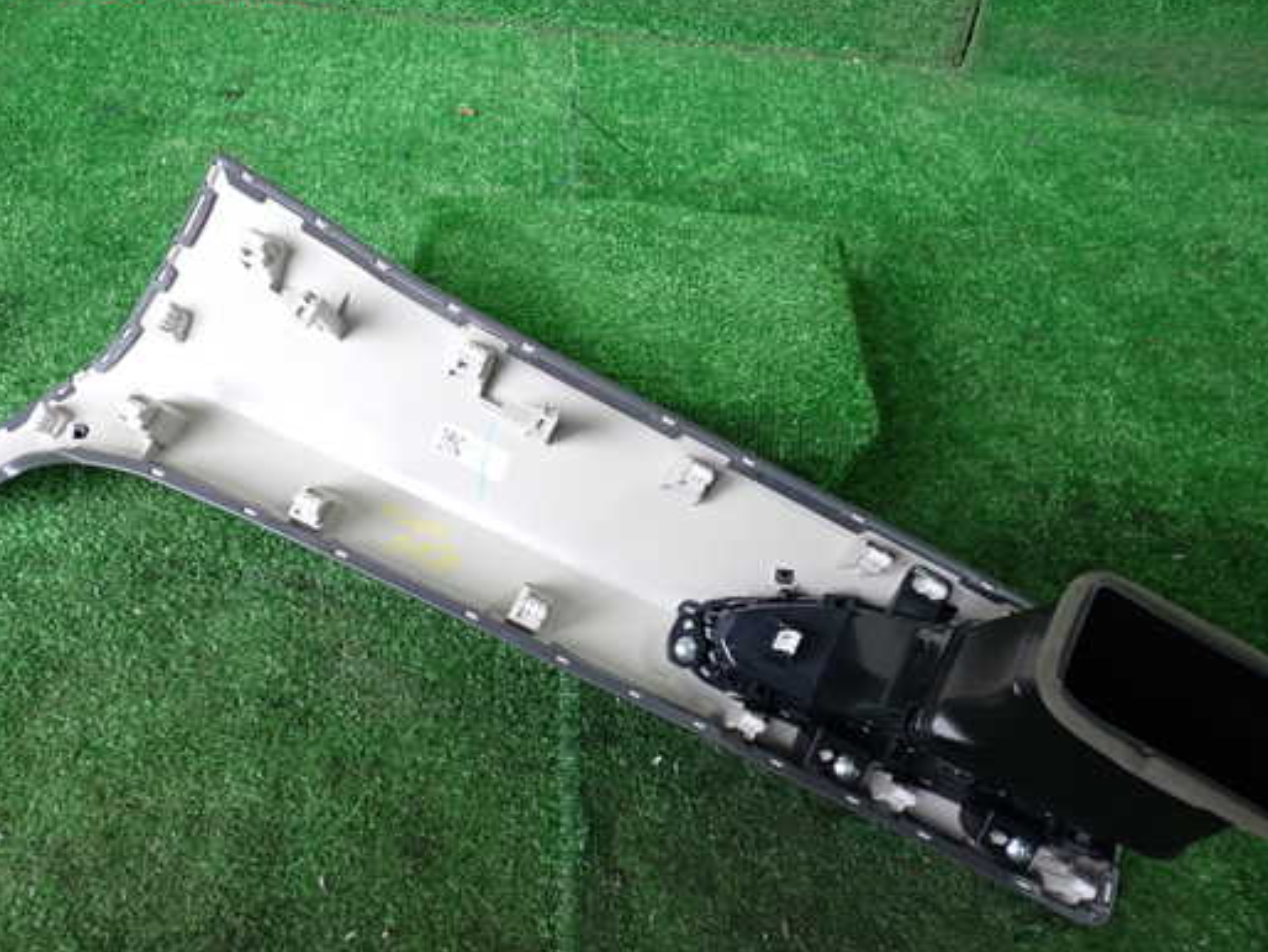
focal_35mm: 35
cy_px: 503
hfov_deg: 52.6
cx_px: 609
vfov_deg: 40.7
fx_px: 1283
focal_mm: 5.4
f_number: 2.3
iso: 200
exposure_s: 1/30
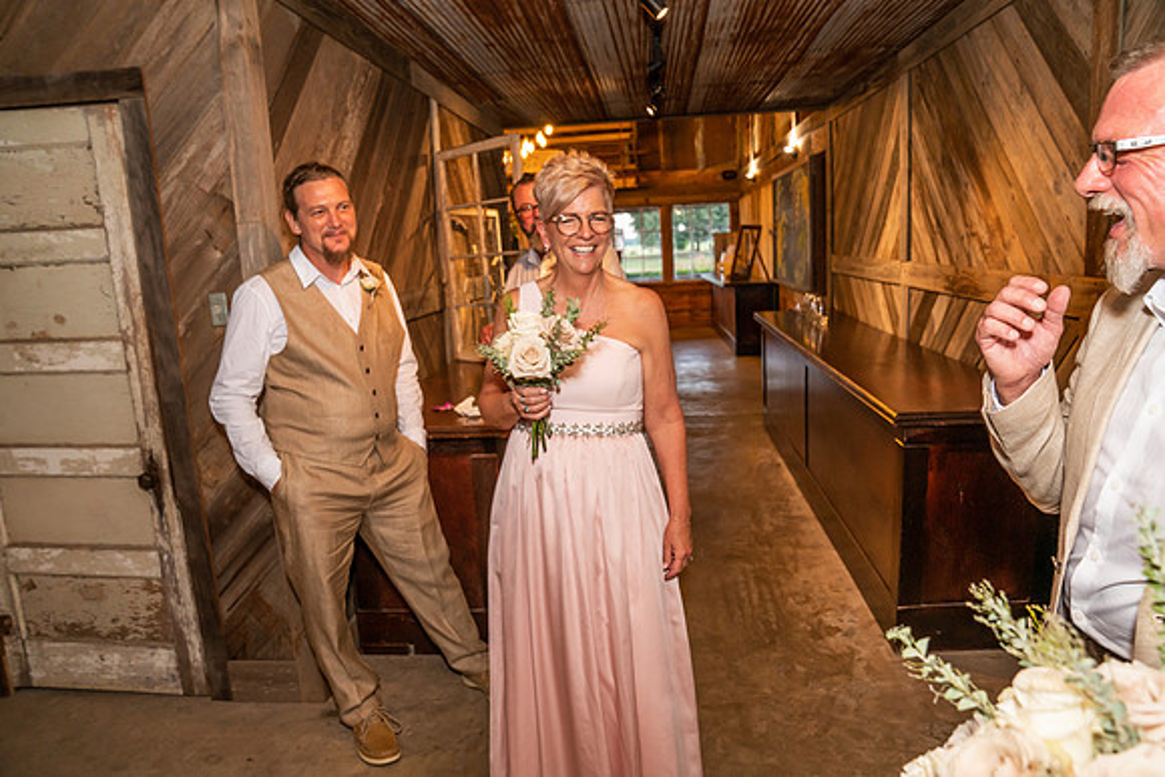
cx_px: 582
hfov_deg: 73.7
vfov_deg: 53.2
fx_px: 777
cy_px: 388
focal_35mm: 24
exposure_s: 1/125
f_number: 4.5
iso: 1600
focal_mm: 24
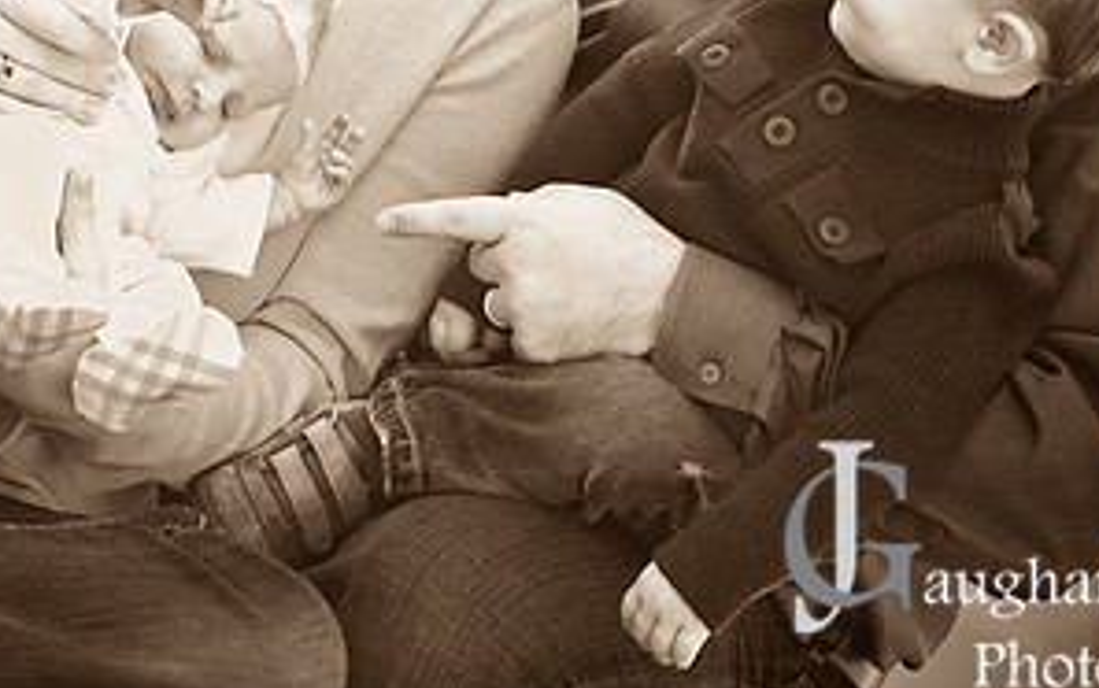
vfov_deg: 4.8
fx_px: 8241
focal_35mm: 275
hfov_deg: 7.6
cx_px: 270
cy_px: 4
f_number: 3.5
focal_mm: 92
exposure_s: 1/640
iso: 200
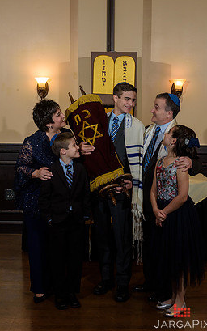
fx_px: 586
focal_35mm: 65
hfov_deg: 20.0
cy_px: 163
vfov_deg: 31.5
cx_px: 109
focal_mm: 58
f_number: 5
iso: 800
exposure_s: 1/125
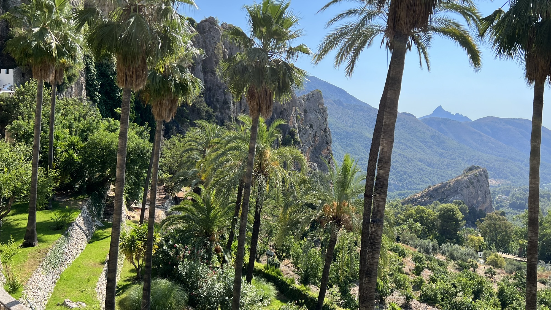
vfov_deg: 40.2
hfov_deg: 66.1
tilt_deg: -5.4
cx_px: 281
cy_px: 159
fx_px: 424
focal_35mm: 29
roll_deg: -2.3
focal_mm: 5.7
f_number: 1.5
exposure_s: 1/2632
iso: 50
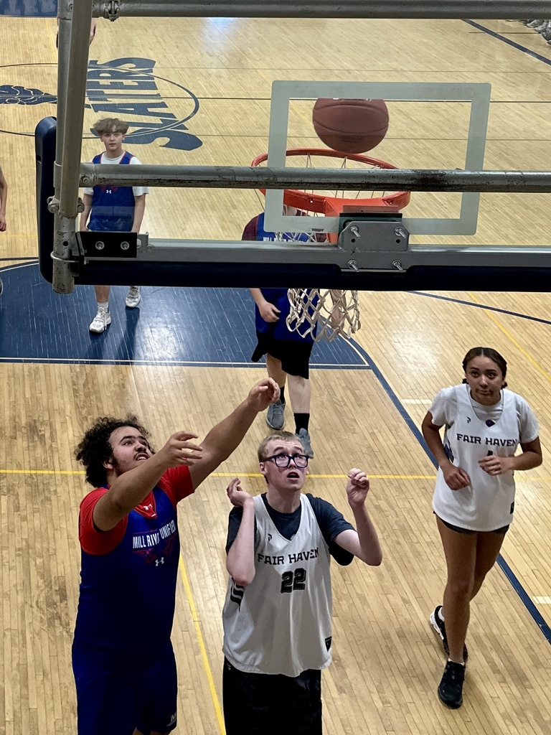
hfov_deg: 56.8
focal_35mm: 24
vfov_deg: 71.6
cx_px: 276
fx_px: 509
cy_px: 368
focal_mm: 6.86
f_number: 1.78
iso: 160
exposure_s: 1/60
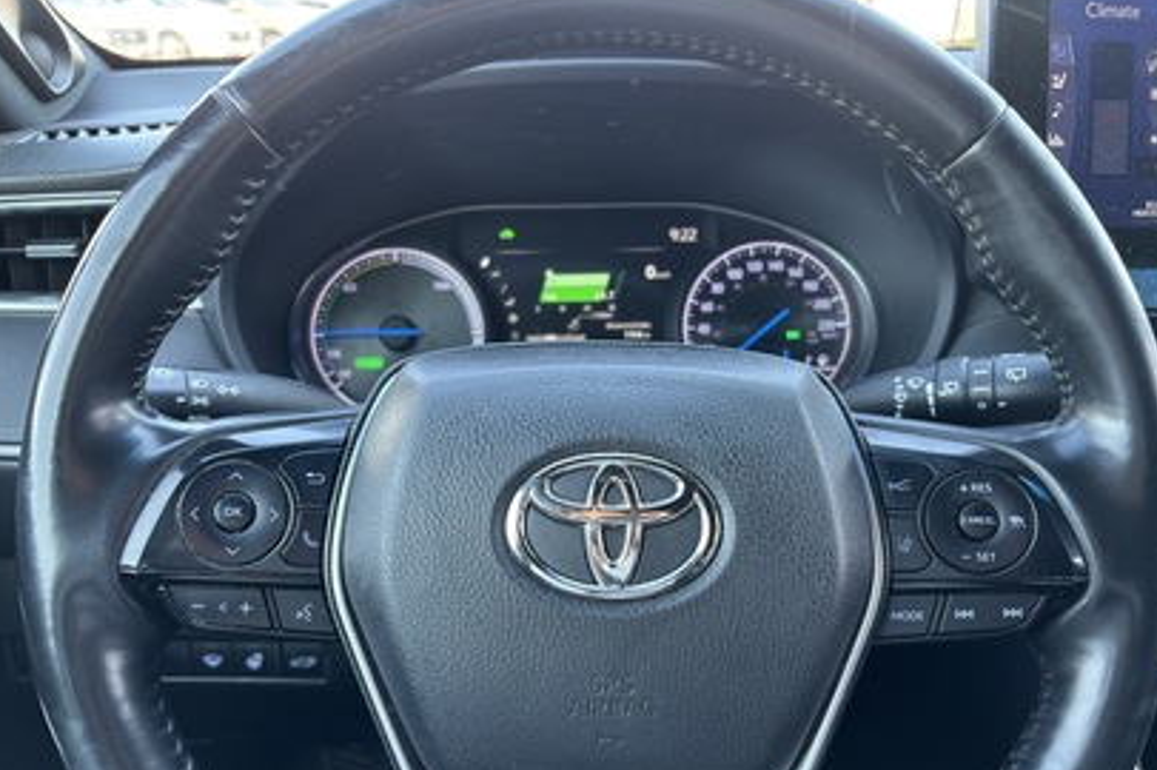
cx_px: 590
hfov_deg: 65.5
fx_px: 899
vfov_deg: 46.2
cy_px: 435
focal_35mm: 28
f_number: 1.6
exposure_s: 1/76
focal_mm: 5.96
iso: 125
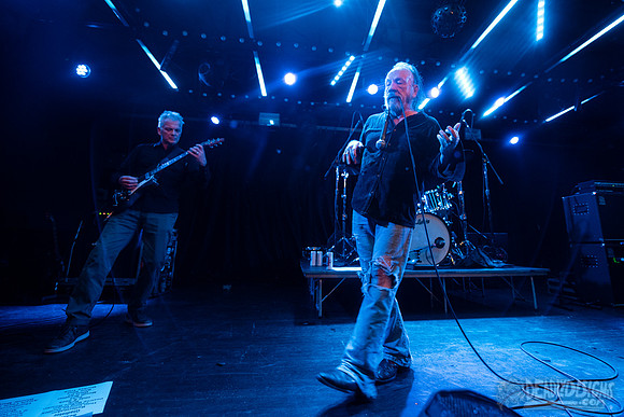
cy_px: 187
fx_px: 286
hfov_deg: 94.6
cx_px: 341
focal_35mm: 17
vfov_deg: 71.8
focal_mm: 15
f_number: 3.2
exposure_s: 1/125
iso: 2500
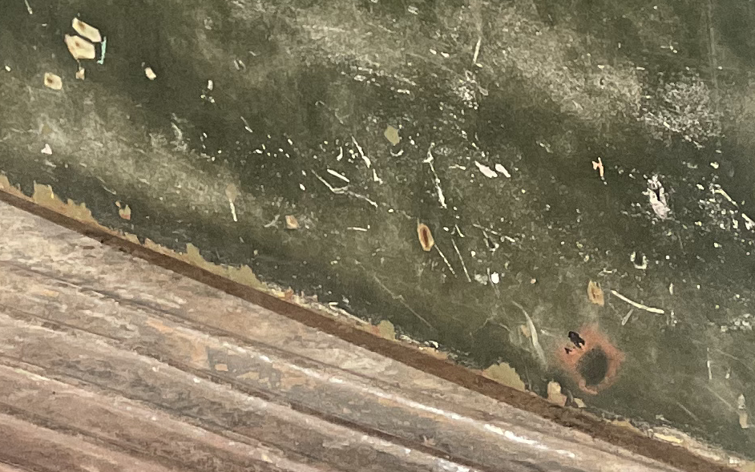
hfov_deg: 17.2
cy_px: -653
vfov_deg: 9.8
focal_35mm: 118
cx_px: -49
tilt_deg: -8.7
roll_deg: -3.3
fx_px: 2428
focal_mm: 4.2
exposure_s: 1/60
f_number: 1.6
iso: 160
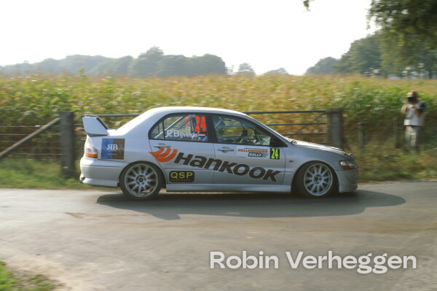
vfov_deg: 20.1
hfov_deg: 29.9
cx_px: 218
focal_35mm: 68
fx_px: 819
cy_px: 146
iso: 400
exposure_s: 1/200
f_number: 13
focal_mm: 45
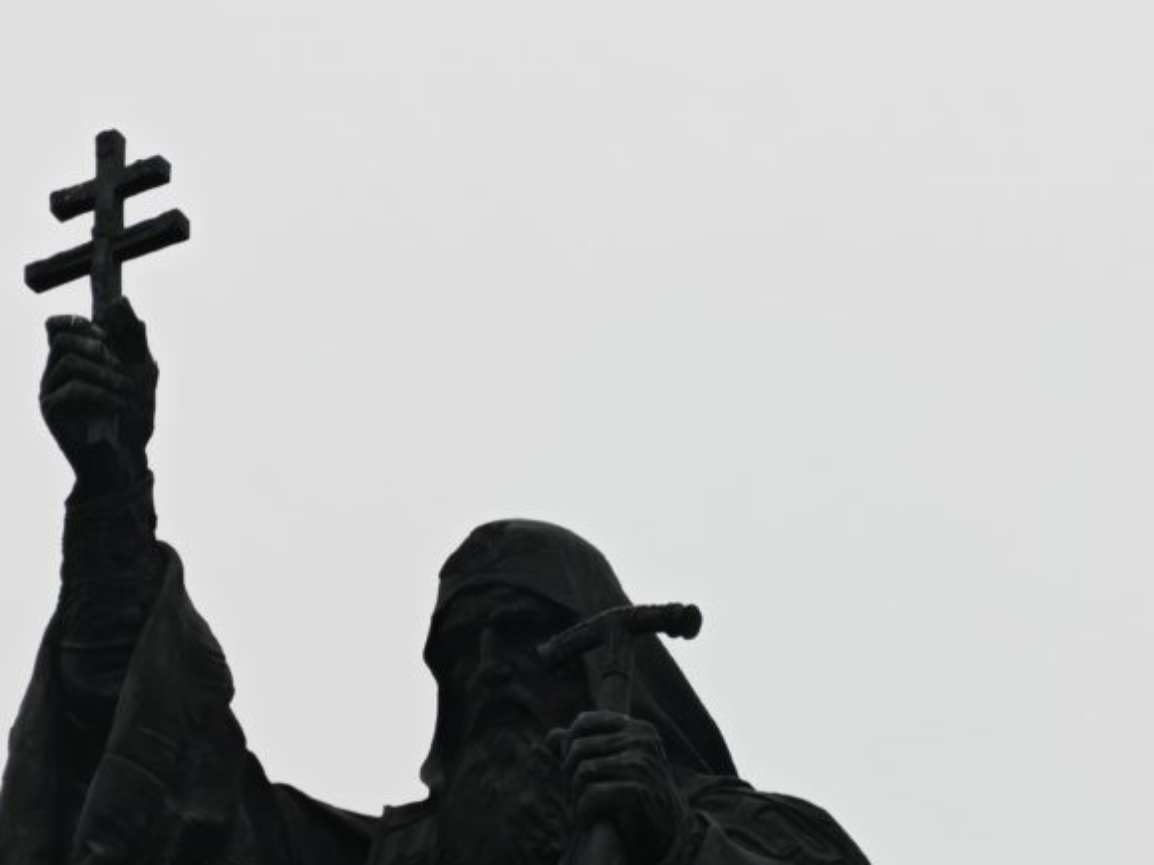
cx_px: 474
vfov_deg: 8.2
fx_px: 6066
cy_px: 545
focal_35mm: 182
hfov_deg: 10.9
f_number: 2.4
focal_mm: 8.67
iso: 320
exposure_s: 1/100
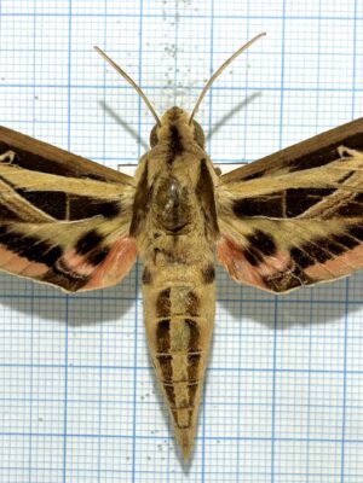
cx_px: 182
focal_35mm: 26
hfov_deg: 53.1
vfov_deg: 67.3
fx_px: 364
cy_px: 242
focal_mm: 5.96
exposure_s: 1/1037
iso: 50
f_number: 1.6
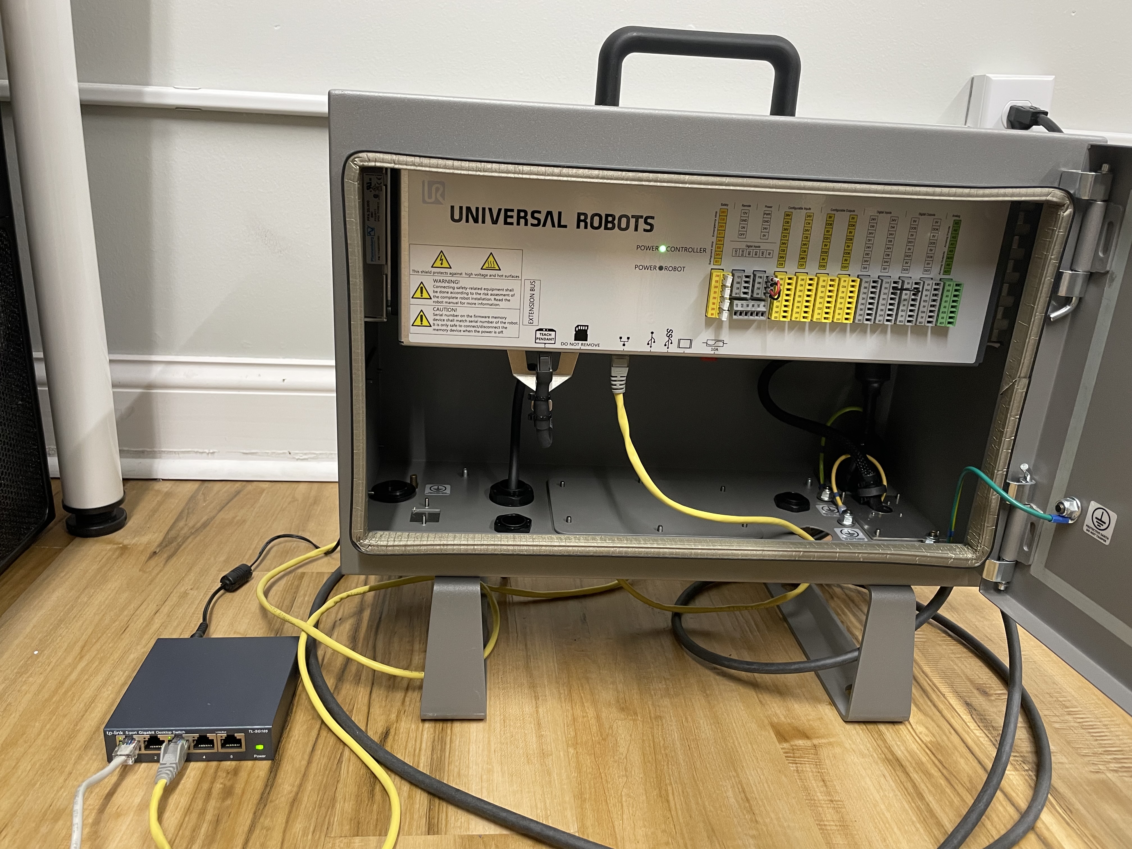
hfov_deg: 67.3
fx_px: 850
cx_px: 566
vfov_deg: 53.1
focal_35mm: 26
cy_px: 424
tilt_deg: -19.5
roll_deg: -2.8
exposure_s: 1/60
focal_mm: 4.2
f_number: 1.6
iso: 125
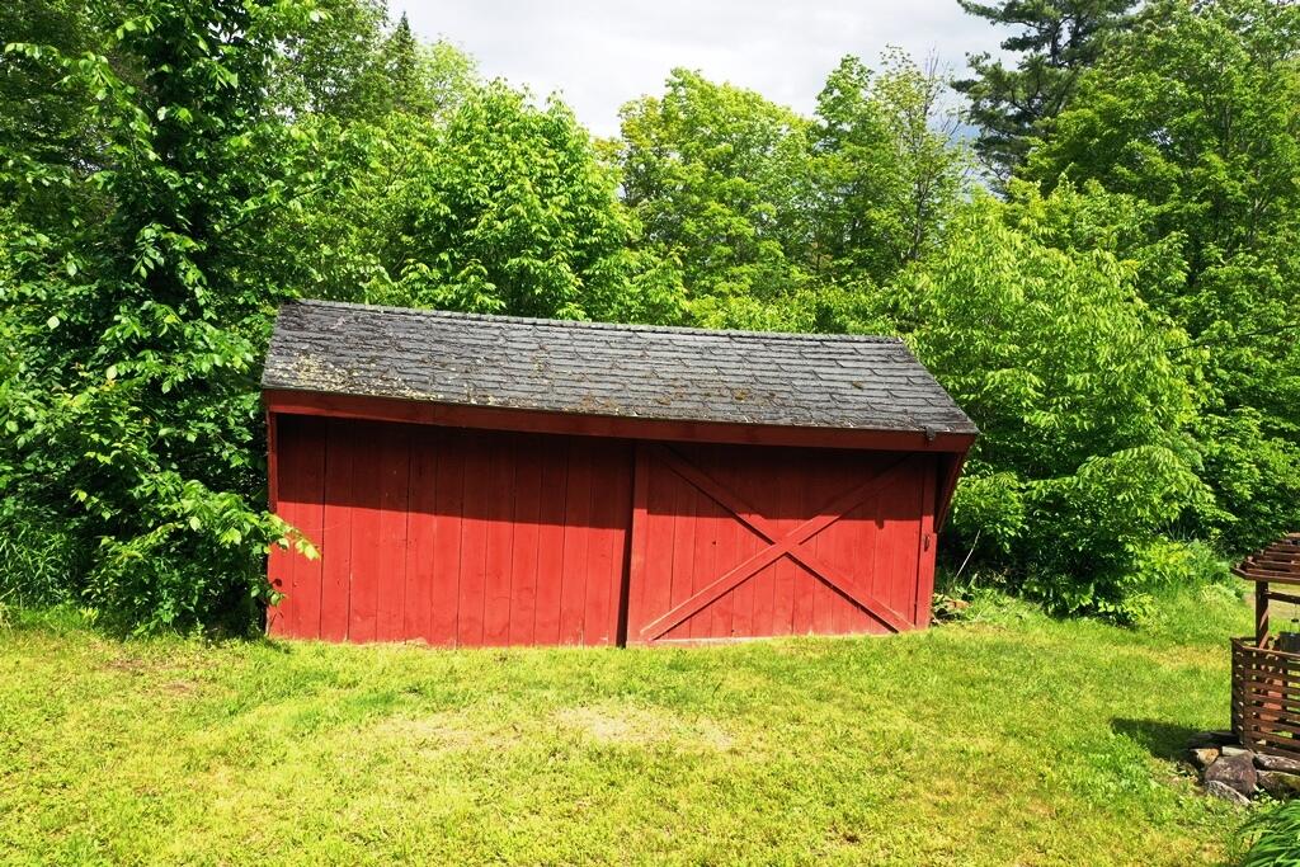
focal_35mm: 28
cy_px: 434
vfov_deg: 46.4
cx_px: 650
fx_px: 1011
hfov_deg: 65.5
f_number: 7.1
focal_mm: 10.26
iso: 400
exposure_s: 1/800
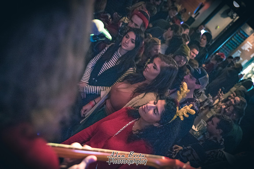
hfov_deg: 36.2
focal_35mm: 55
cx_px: 127
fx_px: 388
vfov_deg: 24.6
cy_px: 84
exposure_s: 1/50
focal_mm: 55
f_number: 2.8
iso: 6400
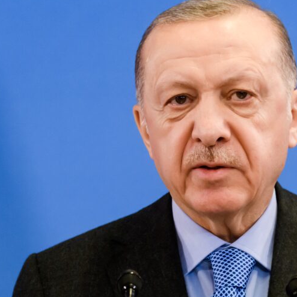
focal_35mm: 567
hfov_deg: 3.1
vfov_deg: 3.1
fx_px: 5504
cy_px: 166
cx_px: 216
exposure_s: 1/200
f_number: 5.6
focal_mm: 280
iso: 3200
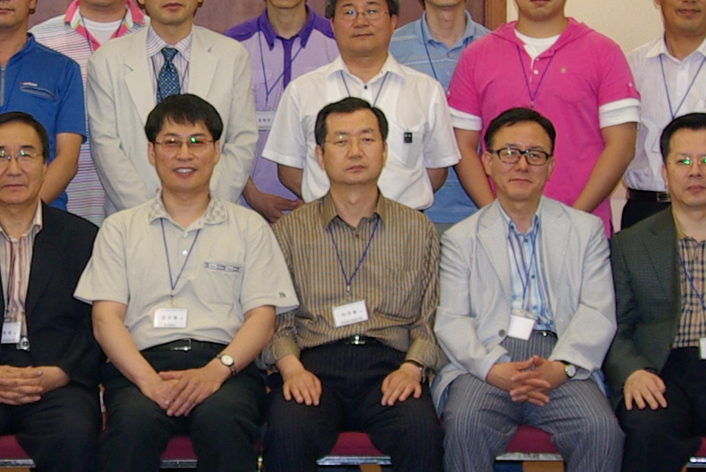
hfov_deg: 17.5
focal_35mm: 116
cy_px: 189
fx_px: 2277
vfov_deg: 11.8
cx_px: 125
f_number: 3.5
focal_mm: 18
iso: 200
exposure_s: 1/30
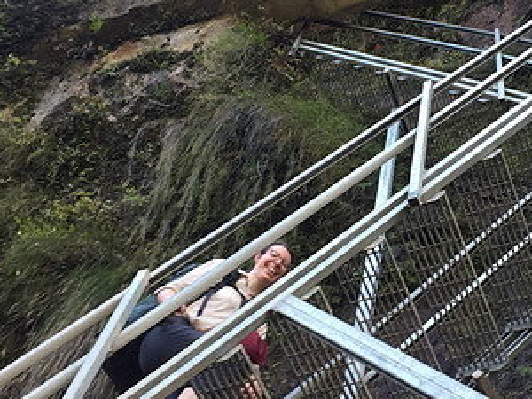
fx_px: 861
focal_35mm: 56
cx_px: 413
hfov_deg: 33.5
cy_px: 160
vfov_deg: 26.1
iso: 40
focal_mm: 4.15
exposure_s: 1/120
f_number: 2.2
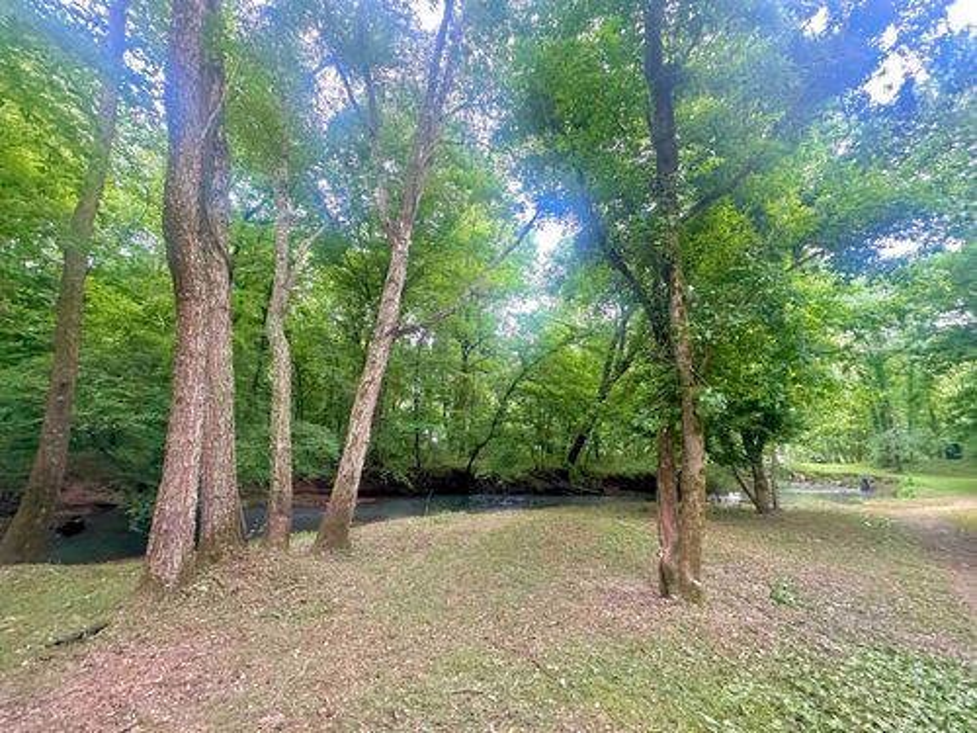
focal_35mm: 14
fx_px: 395
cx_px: 488
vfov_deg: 85.7
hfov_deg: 102.1
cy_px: 366
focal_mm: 2.22
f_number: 2.2
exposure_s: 1/83
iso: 320
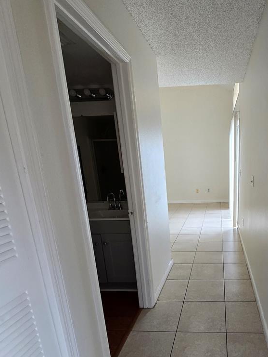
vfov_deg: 78.0
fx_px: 217
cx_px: 206
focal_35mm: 21
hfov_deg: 59.5
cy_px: 216
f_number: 2.2
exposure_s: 1/60
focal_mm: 1.7
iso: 80
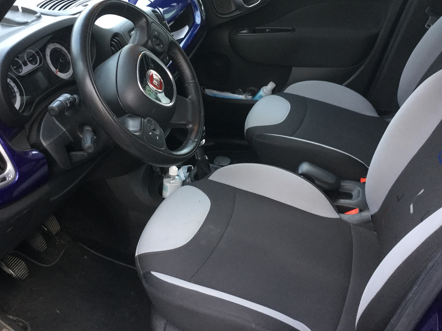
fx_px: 511
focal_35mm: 40
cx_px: 184
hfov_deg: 46.6
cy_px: 122
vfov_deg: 35.7
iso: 100
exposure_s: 1/33
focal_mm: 3.3
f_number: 2.4
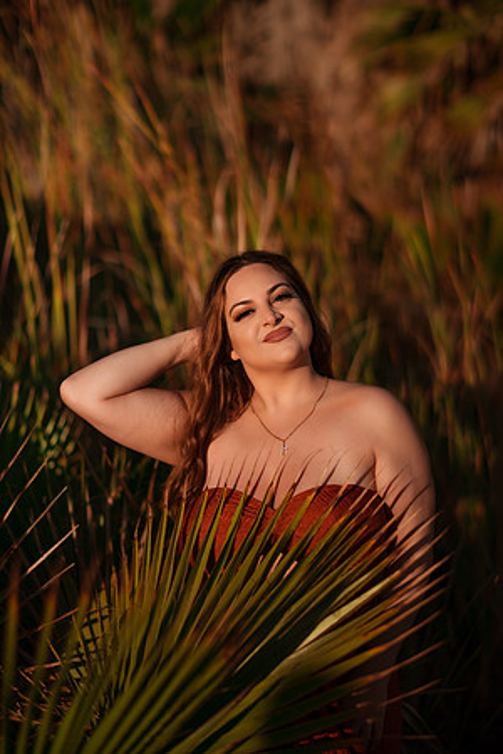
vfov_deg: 34.5
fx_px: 1215
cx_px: 252
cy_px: 377
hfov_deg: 23.4
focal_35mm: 58
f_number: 1.4
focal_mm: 58
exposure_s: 1/8000
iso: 100
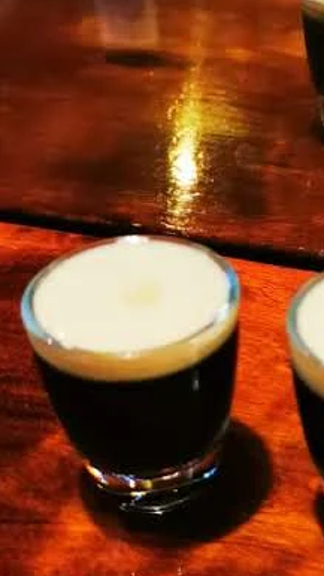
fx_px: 932
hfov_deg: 19.2
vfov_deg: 34.3
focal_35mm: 61
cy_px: 309
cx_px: 315
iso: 1000
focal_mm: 5.56
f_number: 1.6
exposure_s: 1/20
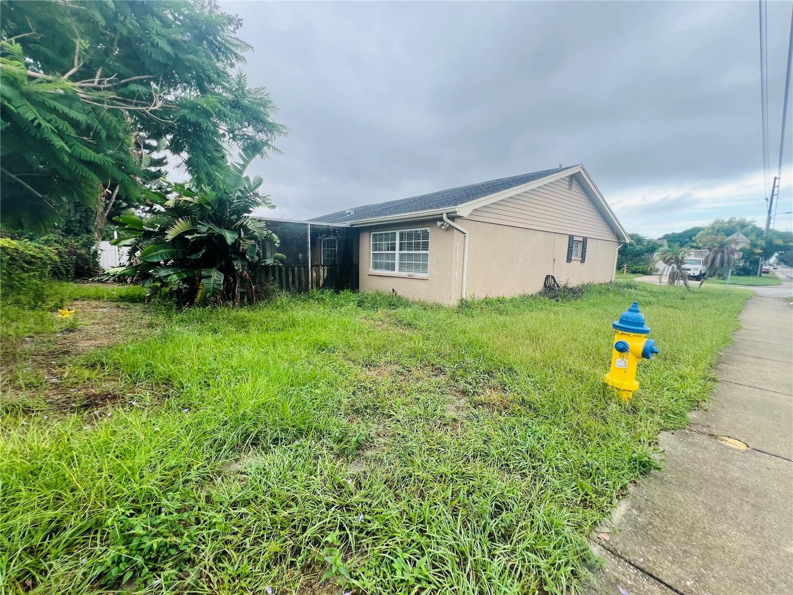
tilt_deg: -7.5
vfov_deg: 89.9
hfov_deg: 106.2
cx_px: 396
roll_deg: -1.0
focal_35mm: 13
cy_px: 298
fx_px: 298
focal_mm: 1.57
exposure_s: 1/99
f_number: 1.8
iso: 32
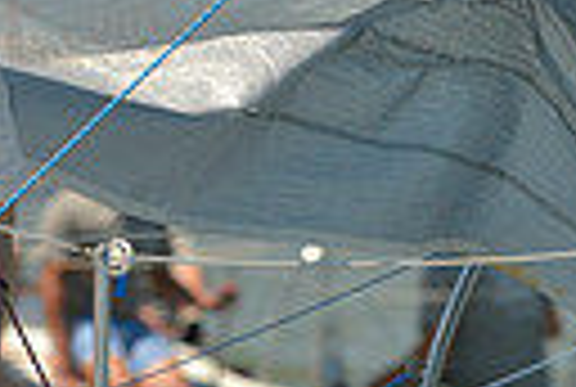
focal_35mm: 1400
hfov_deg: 1.5
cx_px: 396
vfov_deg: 1.0
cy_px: 250
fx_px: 22452
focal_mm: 310
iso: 200
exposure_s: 1/1250
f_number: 6.3
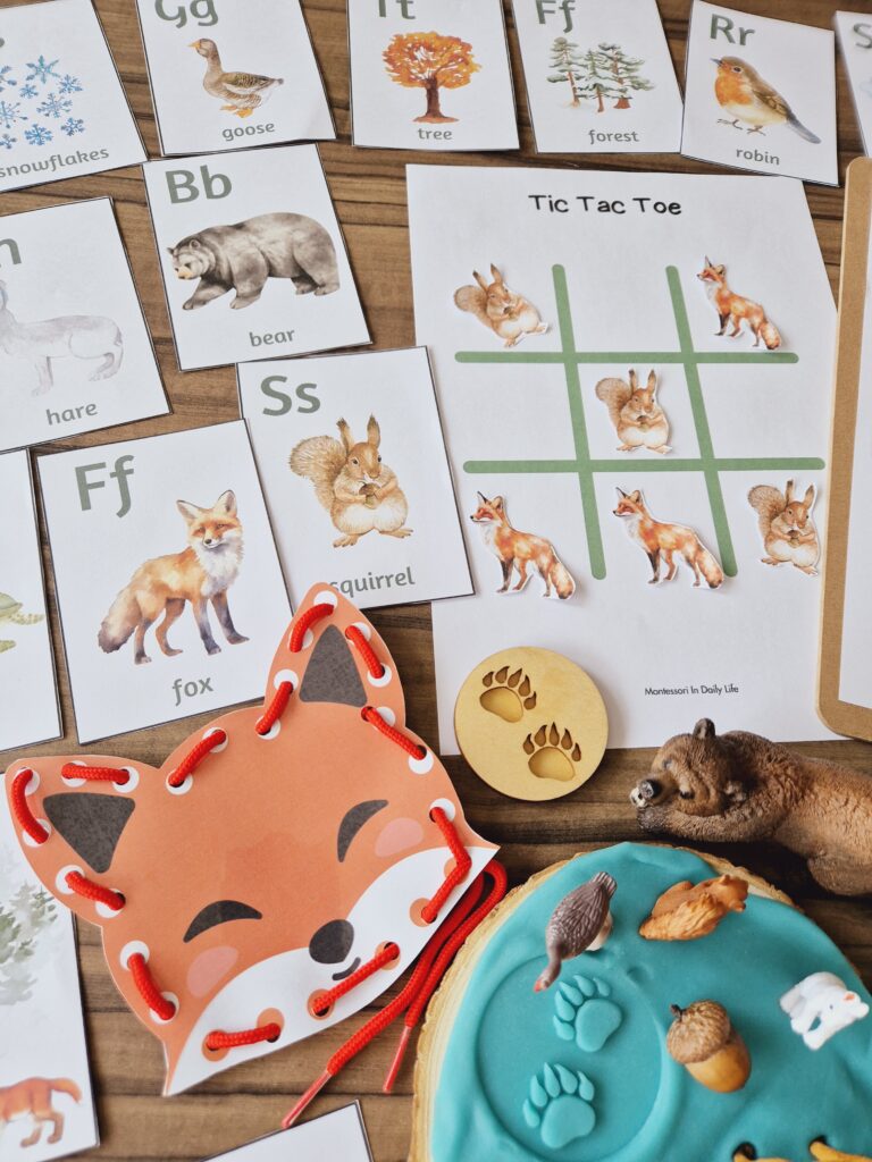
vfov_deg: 73.9
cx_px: 436
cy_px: 581
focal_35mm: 23
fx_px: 773
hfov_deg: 58.9
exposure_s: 1/180
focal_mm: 5.4
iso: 160
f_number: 1.8
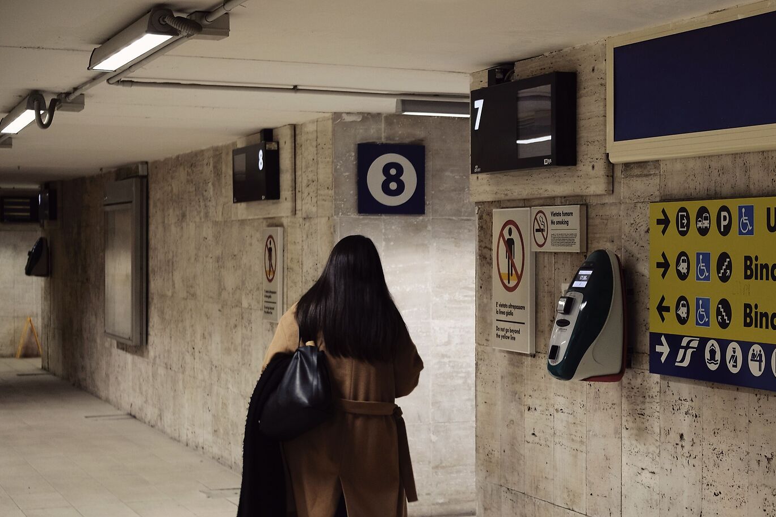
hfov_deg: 27.4
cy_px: 318
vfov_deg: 18.9
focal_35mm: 72
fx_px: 1552
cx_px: 644
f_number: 4
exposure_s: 1/40
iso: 400
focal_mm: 27
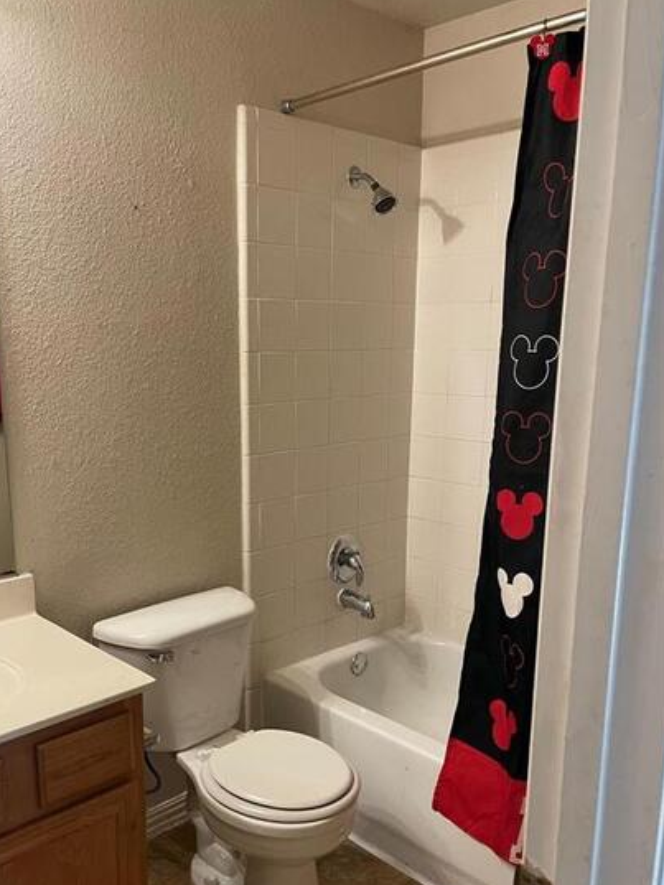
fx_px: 793
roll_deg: +0.6
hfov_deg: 45.3
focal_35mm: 31
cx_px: 274
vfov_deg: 58.1
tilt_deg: -13.1
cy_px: 509
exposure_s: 1/60
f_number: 1.6
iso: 200
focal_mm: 4.2
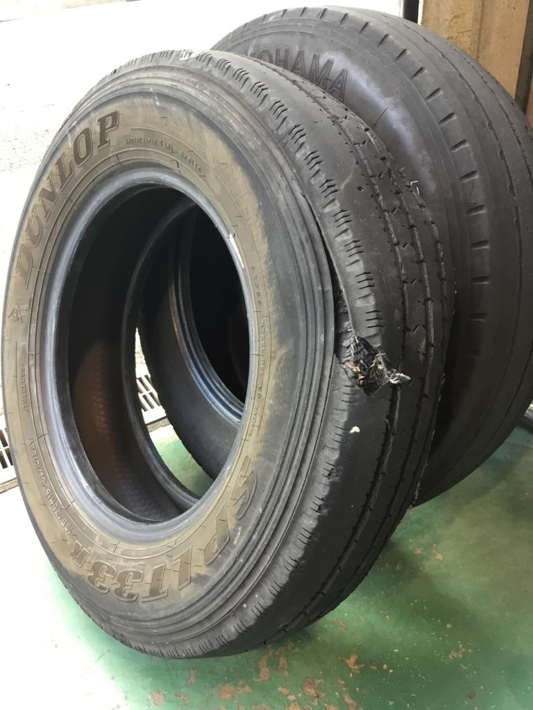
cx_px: 266
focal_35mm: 31
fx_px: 636
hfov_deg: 45.4
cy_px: 355
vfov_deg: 58.4
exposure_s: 1/33
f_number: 2.4
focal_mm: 3.3
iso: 80
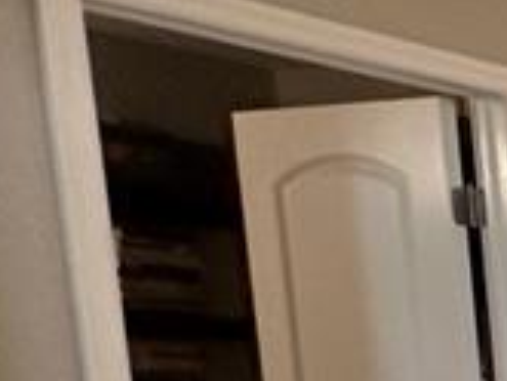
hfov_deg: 12.3
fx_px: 1275
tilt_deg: -7.5
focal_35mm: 87
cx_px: 1435
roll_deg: -1.0
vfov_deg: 15.5
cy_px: 587
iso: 250
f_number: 2.2
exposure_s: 1/60
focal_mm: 2.22
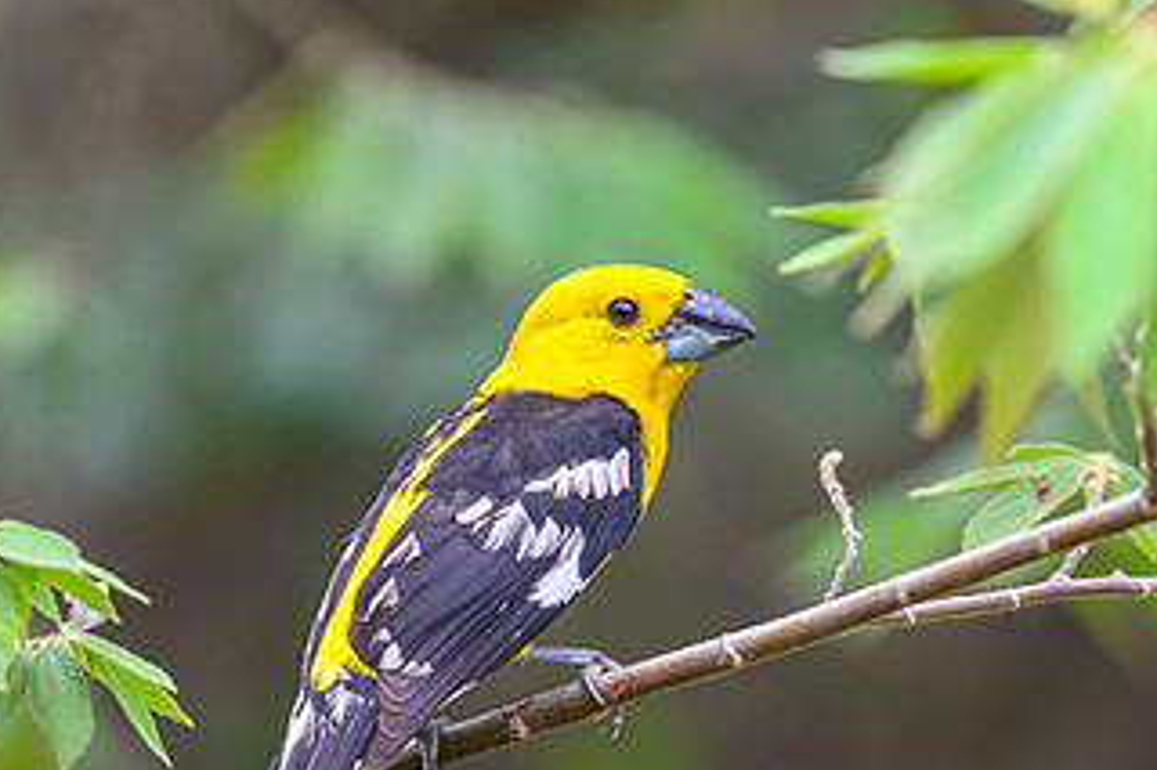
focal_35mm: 1058
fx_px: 33984
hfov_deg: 2.0
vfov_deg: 1.3
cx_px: 729
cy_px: 378
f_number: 4
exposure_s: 1/2000
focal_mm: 400
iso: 800
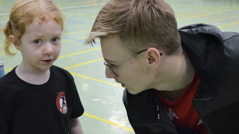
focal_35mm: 58
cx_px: 102
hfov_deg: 36.0
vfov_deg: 20.7
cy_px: 52
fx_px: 367
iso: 1600
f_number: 4.8
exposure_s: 1/200
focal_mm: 32
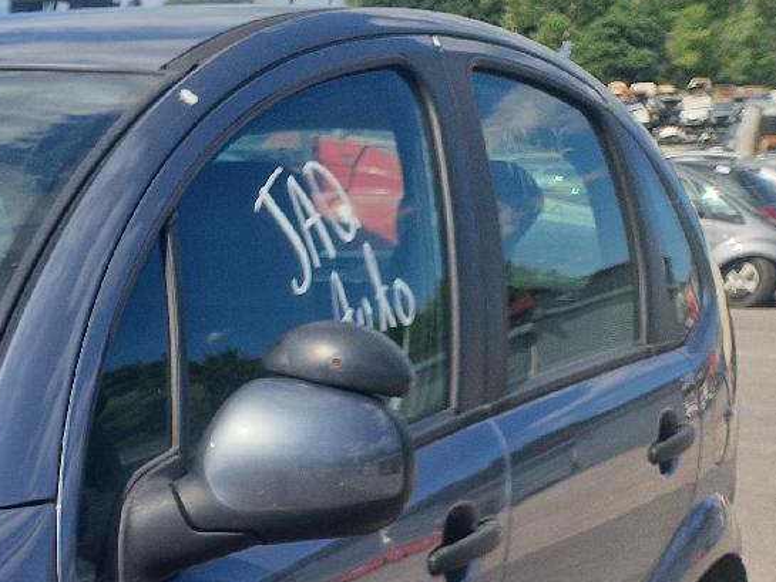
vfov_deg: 17.8
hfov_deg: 21.4
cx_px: -404
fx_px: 1704
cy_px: 814
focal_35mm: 76
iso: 50
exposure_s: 1/1111
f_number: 1.8
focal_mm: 5.4
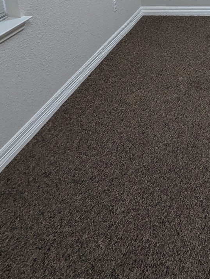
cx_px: 270
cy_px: -19
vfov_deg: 35.8
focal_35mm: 46
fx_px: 371
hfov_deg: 26.9
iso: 97
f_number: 2.2
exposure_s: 1/30
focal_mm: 2.35
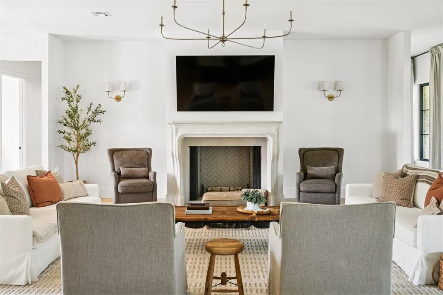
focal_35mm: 32
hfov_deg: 58.7
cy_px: 148
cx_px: 222
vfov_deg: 41.1
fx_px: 394
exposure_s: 1/8
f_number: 8
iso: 200
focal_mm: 32
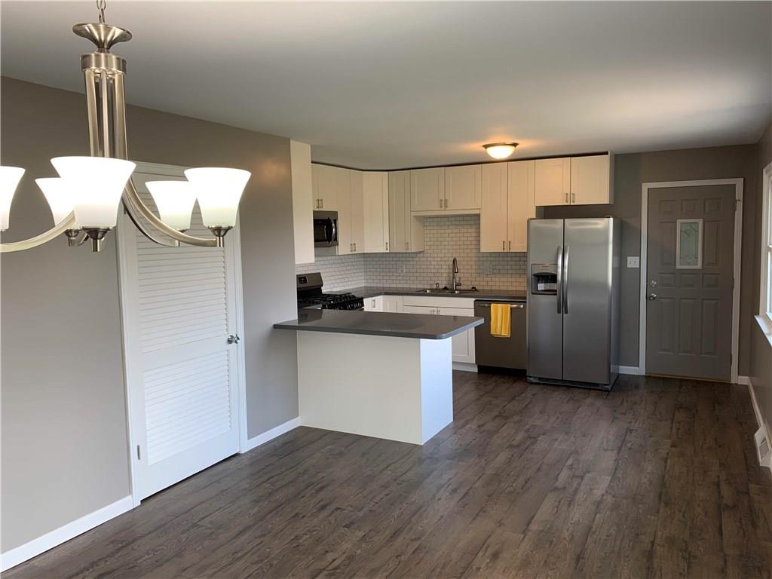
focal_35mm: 26
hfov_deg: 67.3
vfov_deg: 53.1
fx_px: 580
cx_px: 386
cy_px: 290
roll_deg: +1.3
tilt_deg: -3.6
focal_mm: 4.25
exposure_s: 1/60
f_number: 1.8
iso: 50
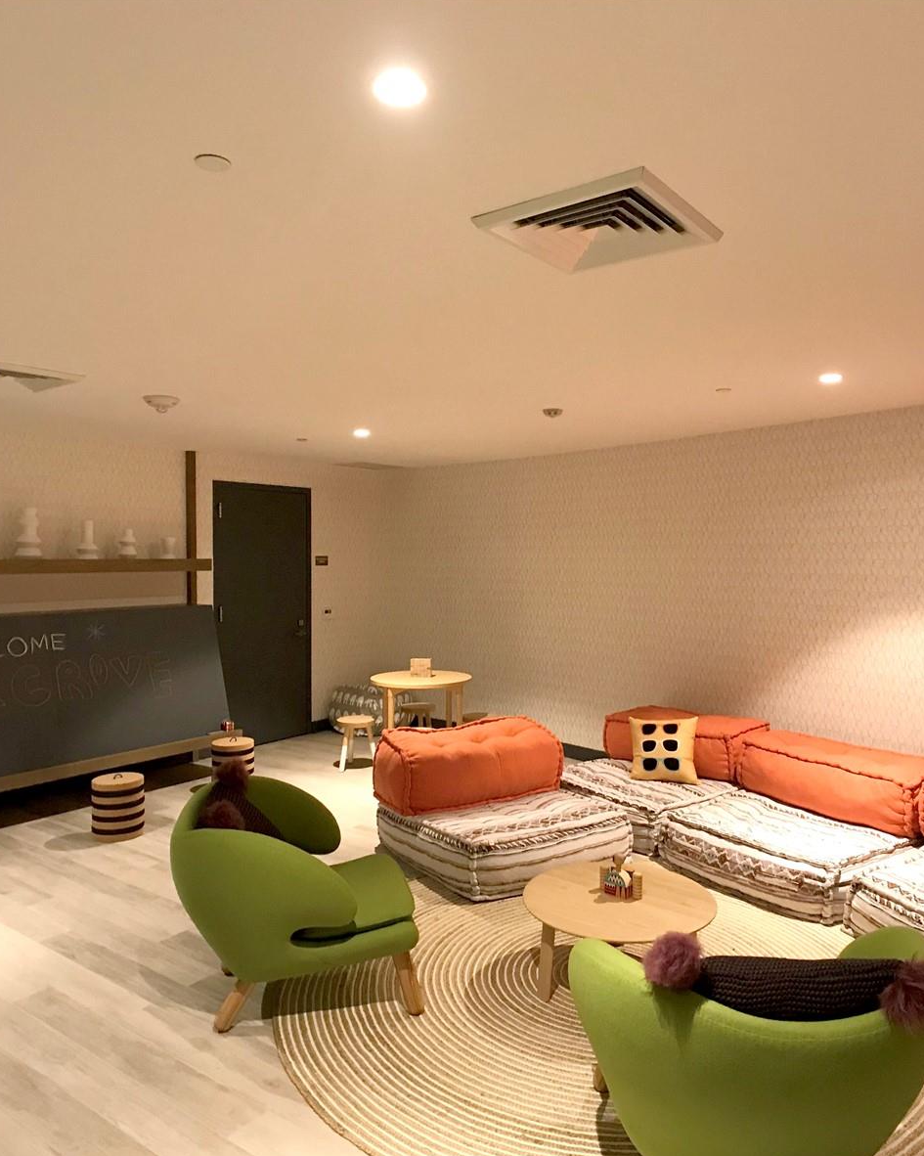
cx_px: 489
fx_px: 1265
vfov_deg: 49.1
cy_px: 581
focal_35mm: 37
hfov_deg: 40.1
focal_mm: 3.99
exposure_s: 1/15
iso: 50
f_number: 1.8
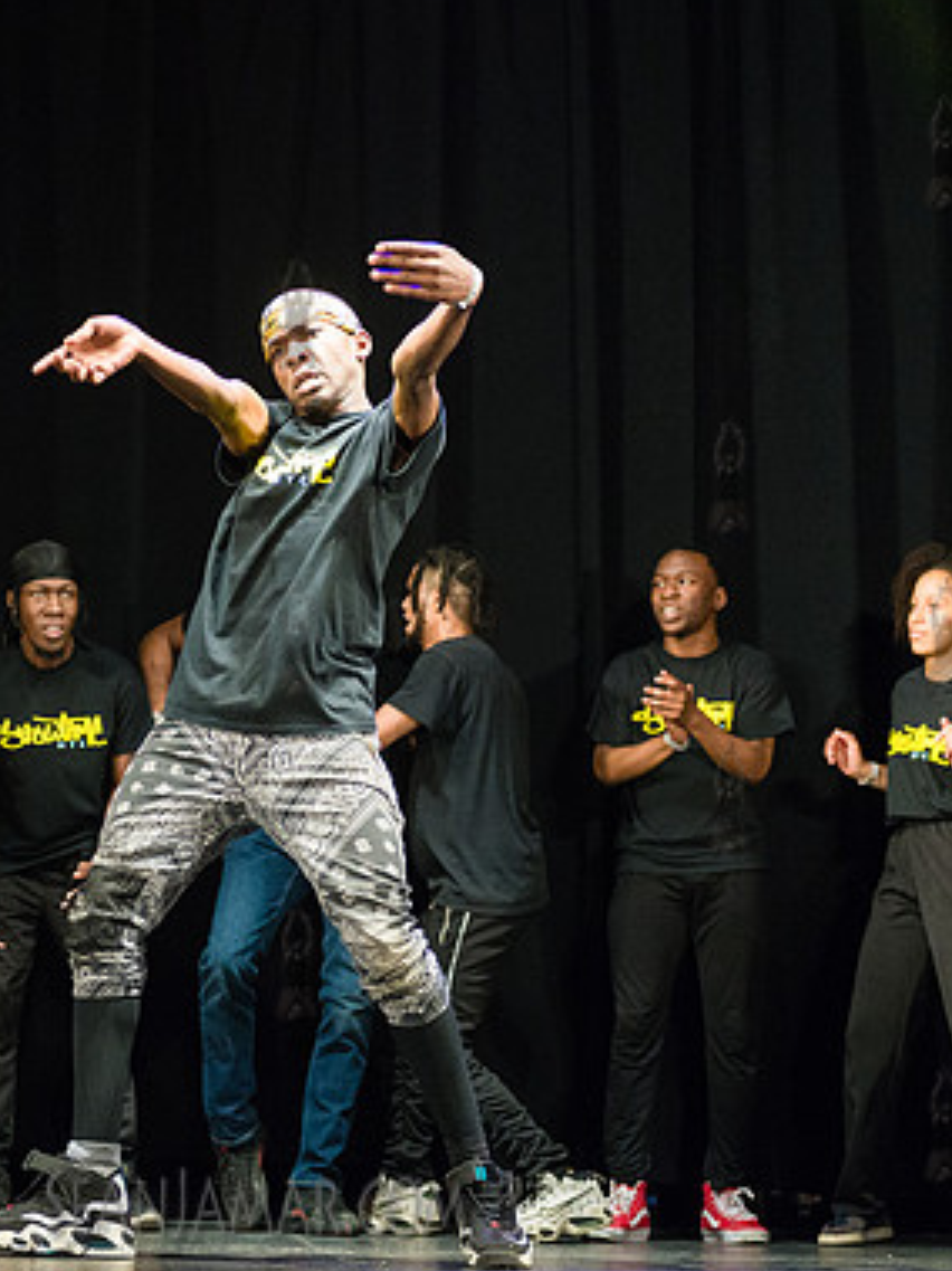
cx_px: 295
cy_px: 636
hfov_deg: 18.1
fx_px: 2972
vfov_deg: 24.1
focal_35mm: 81
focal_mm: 55
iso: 4000
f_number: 2.8
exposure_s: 1/1000
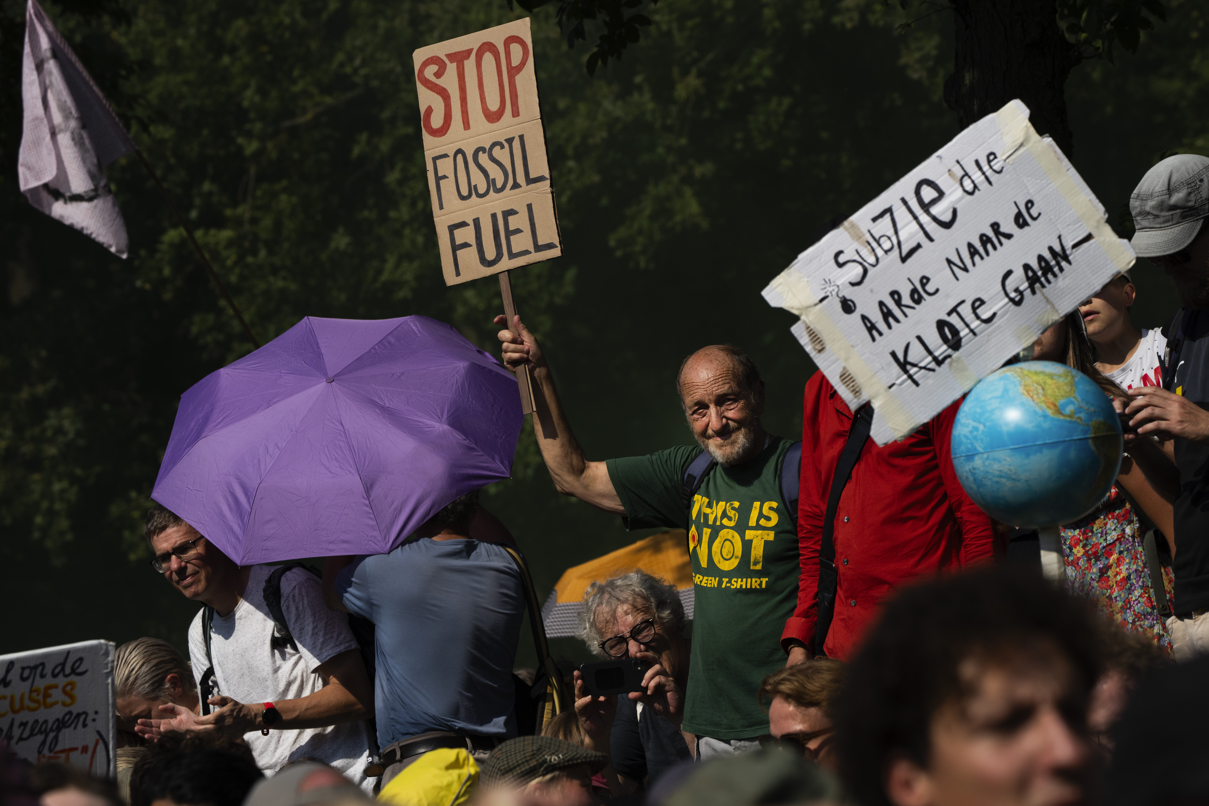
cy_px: 403
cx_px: 604
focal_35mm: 247
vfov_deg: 5.6
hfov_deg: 8.3
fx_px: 8294
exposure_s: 1/2000
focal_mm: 247
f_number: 10
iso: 500
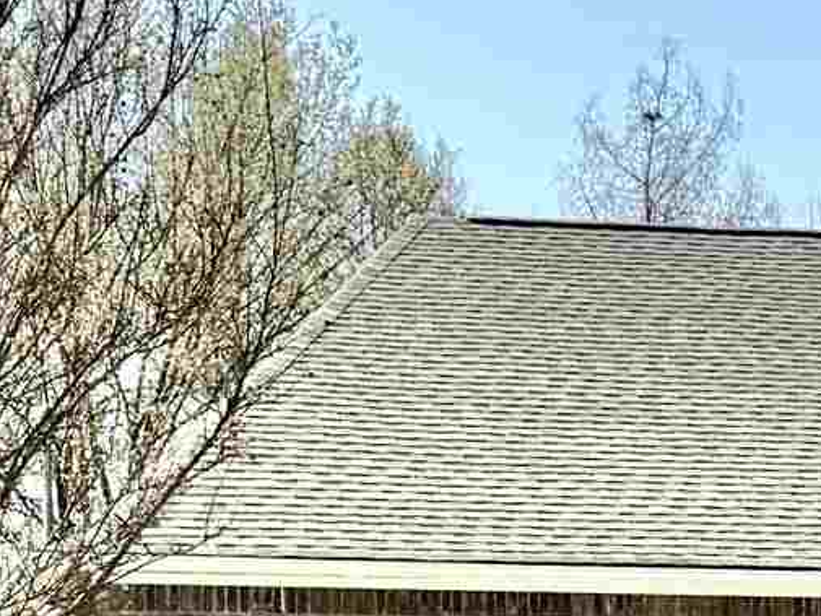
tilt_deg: -1.7
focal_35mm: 146
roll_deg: +0.2
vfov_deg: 9.9
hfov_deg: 12.1
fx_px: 3464
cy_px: 931
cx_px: 1624
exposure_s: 1/4950
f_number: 1.78
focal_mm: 6.76
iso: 80
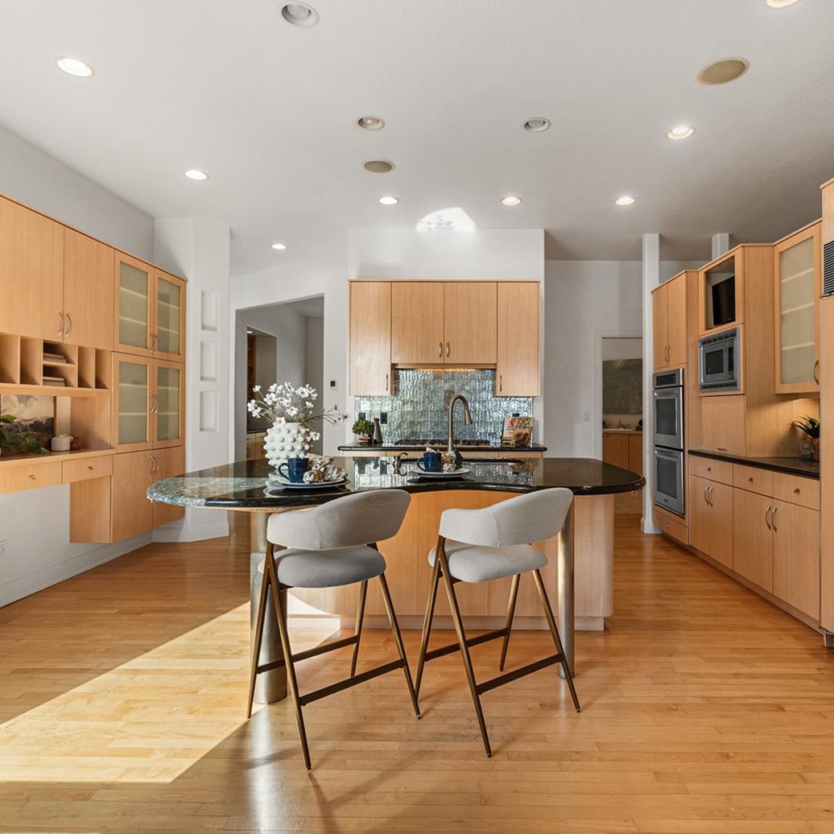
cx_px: 460
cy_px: 407
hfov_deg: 71.9
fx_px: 572
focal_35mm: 21
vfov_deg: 72.1
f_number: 8
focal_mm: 16
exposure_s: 1/4
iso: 200
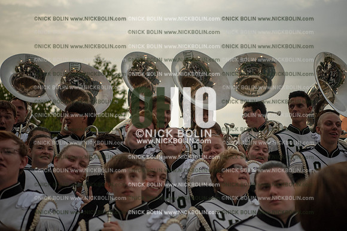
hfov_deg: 28.8
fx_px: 675
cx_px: 174
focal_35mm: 70
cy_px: 116
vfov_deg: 19.5
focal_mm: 70
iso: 800
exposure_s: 1/4000
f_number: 3.2
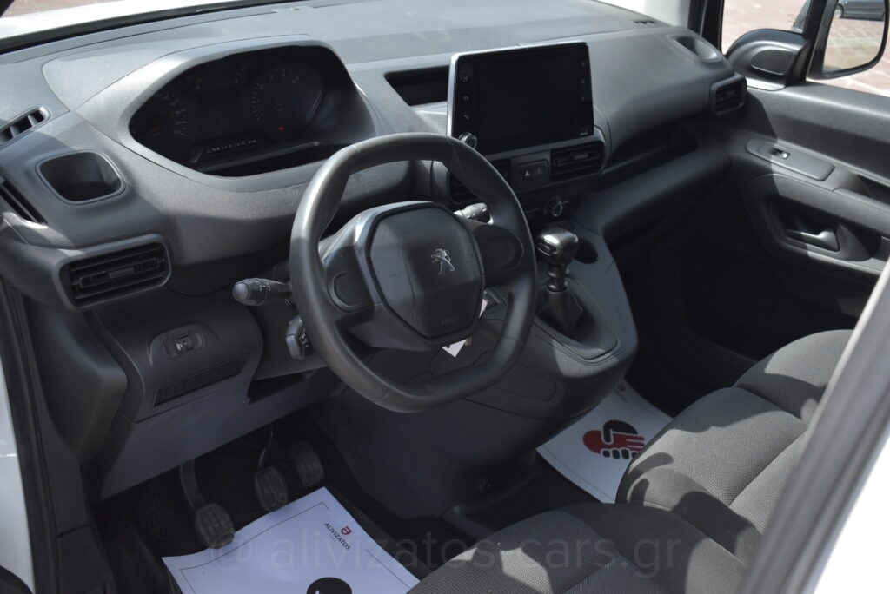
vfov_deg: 33.1
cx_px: 445
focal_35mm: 40
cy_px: 297
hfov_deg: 47.9
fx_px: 1002
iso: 1600
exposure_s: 1/2500
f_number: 4
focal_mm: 27
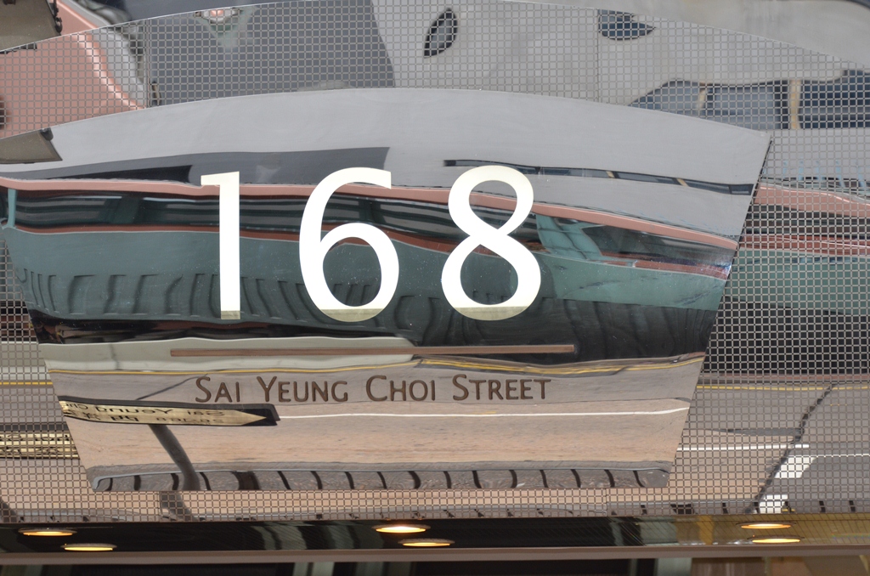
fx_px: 5426
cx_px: 435
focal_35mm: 225
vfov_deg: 6.1
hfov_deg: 9.2
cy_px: 288
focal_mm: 150
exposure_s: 1/60
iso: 720
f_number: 5.6
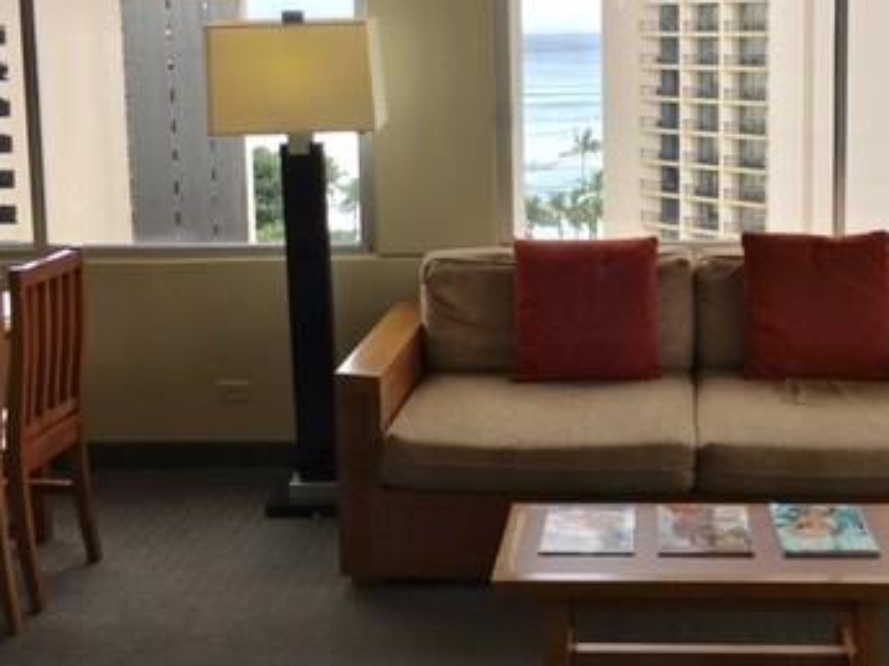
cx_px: 579
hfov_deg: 35.3
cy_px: 199
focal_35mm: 54
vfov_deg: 26.8
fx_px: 1387
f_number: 2.2
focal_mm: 4.15
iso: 25
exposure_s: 1/460
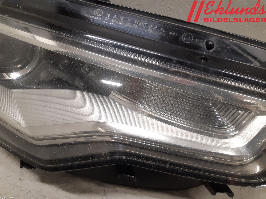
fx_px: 200
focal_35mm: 26
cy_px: 100
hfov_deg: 67.3
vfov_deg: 53.1
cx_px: 133
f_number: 1.7
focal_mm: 3.93
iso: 125
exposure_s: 1/50
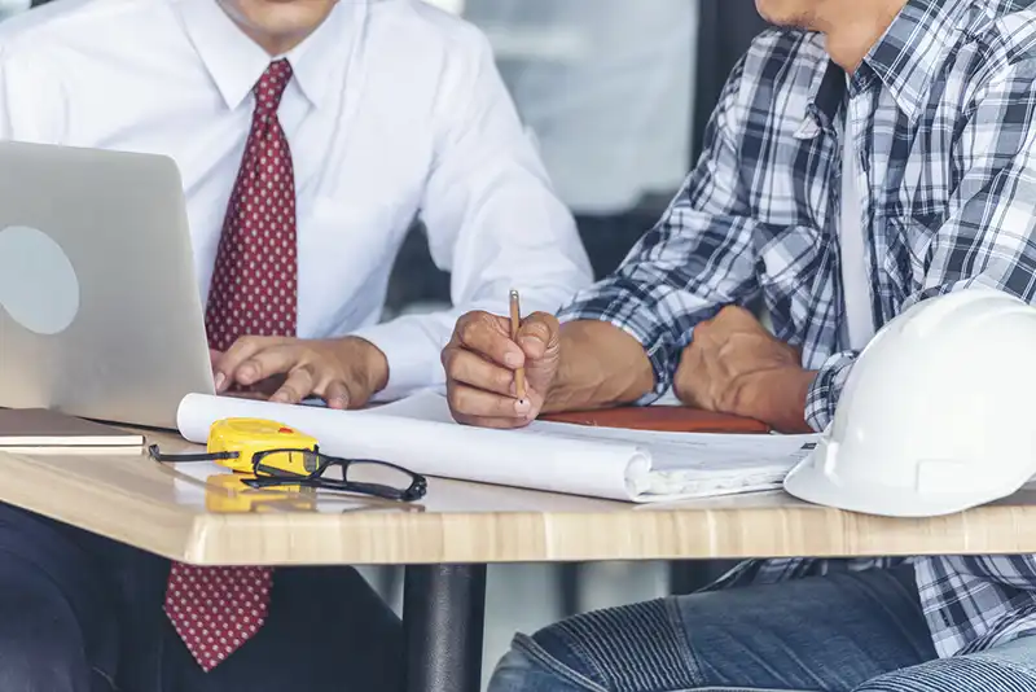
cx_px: 518
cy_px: 346
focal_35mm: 200
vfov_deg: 6.9
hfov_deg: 10.3
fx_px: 5757
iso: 400
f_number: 5.3
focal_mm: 200
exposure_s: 1/400
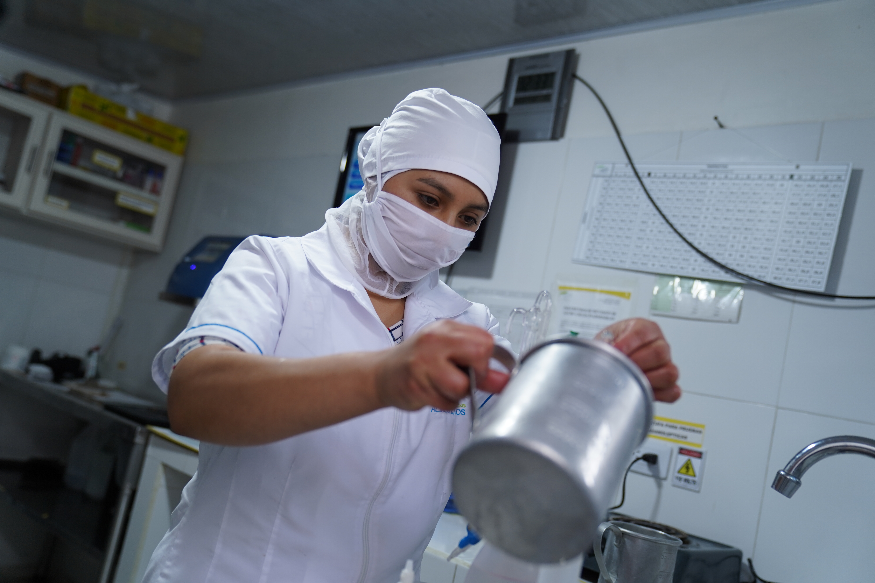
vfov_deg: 40.0
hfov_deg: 57.2
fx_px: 802
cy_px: 292
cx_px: 438
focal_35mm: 33
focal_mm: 33
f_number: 2.8
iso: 400
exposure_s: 1/125
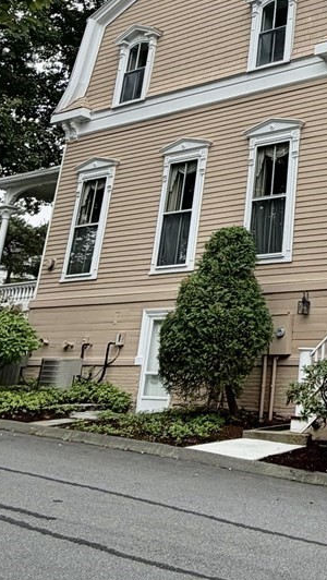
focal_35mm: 44
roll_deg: -0.3
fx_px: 677
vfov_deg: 43.6
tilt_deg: +23.1
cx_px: 412
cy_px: 96
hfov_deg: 24.2
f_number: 2.2
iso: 25
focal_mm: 2.22
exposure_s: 1/770
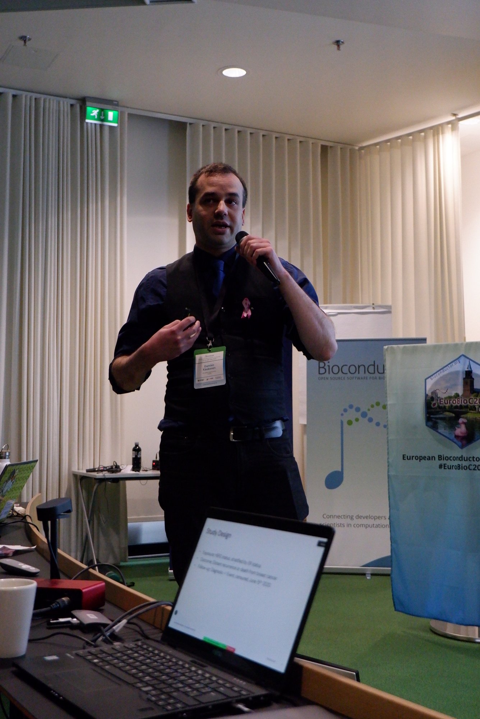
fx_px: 879
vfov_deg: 44.5
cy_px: 360
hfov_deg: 30.6
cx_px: 240
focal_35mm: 44
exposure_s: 1/320
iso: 6400
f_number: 4.5
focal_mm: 29.6
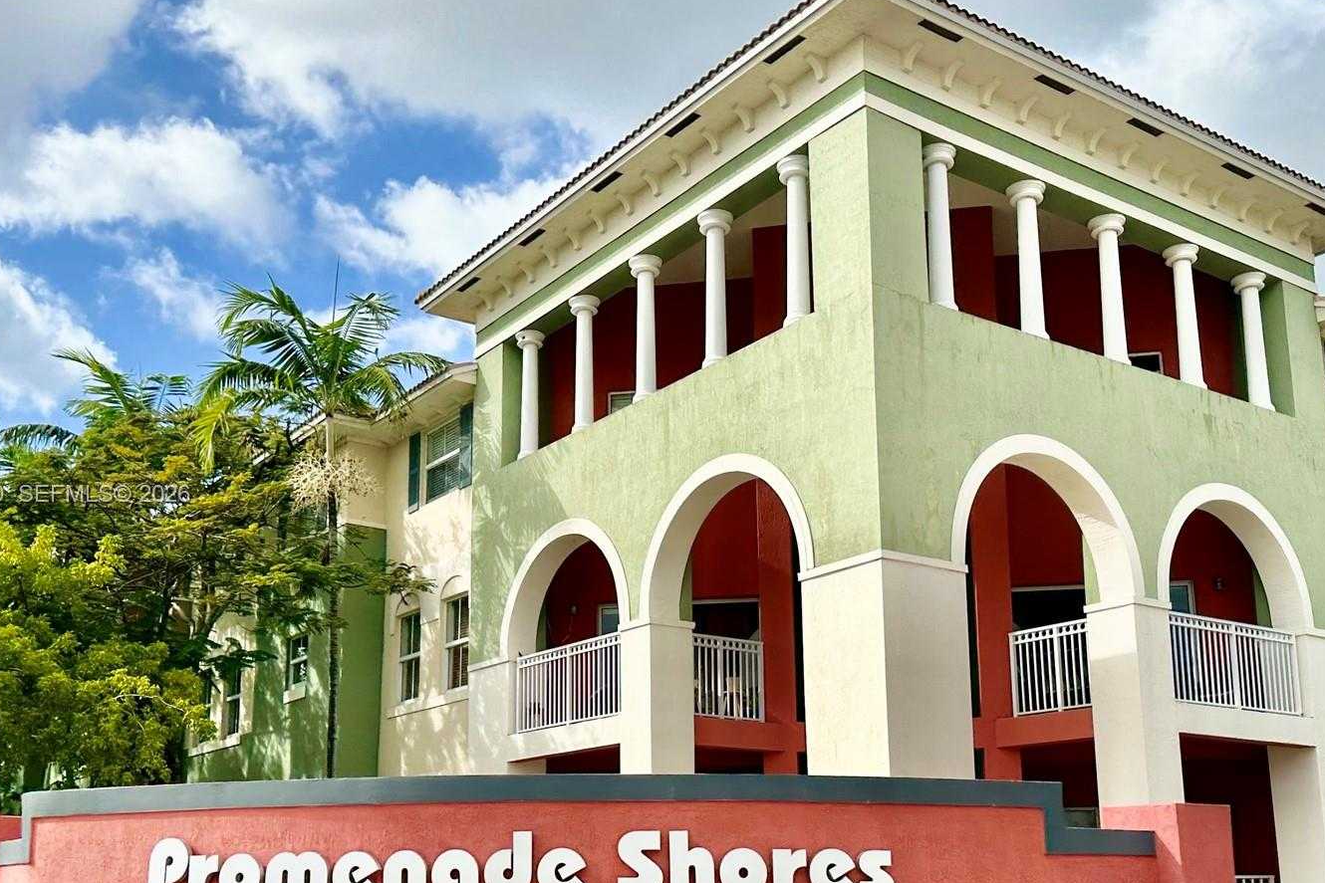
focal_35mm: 30
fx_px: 1104
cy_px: 496
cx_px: 677
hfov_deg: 61.9
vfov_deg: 43.5
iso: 80
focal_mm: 6.86
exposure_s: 1/5000
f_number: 1.78
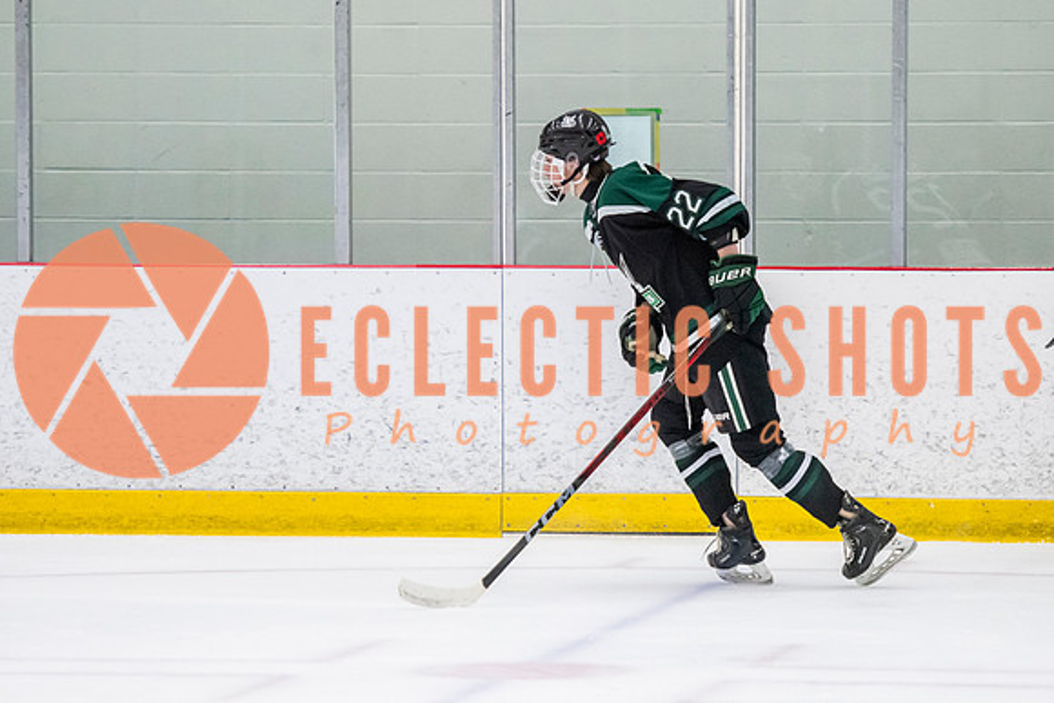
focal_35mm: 238
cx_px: 558
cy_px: 388
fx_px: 6963
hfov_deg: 8.7
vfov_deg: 5.8
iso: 3200
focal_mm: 150
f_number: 3.2
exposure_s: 1/640
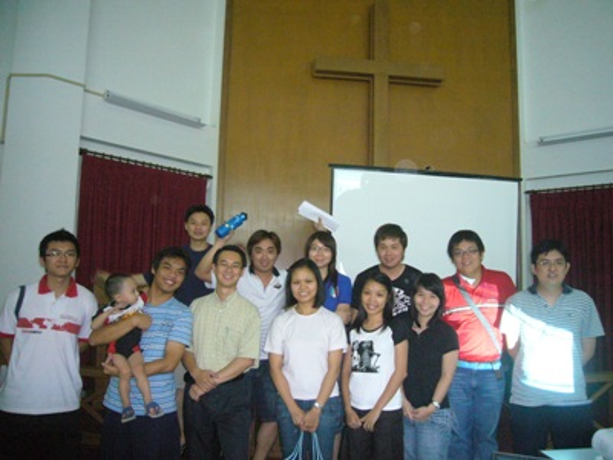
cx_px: 306
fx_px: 496
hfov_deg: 63.4
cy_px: 230
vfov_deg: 49.7
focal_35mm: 28
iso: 400
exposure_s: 1/40
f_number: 2.8
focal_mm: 4.6
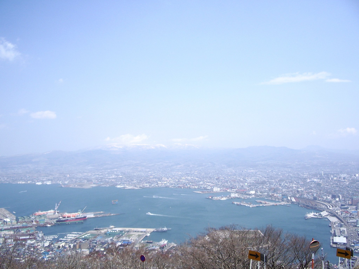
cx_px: 180
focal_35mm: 35
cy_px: 134
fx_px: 363
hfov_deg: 52.6
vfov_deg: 40.7
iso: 50
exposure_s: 1/500
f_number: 4.3
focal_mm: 5.8
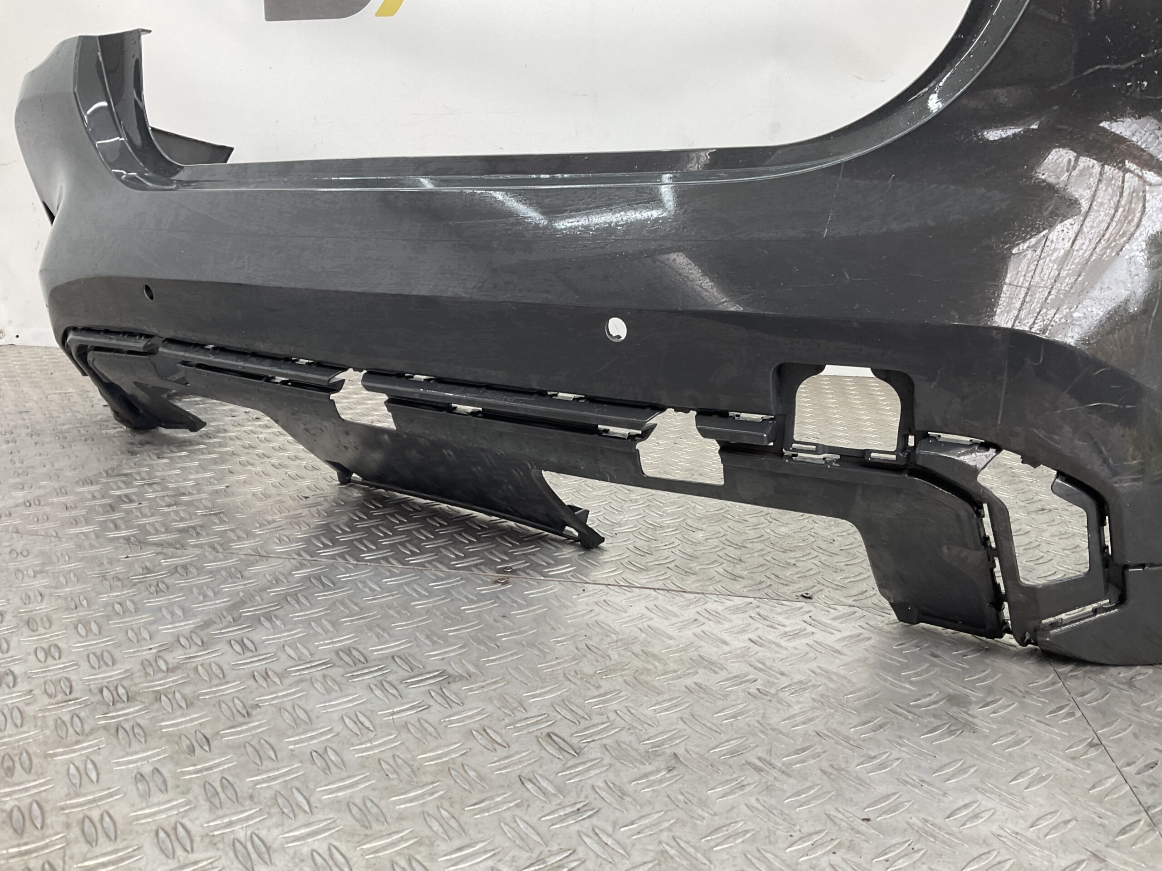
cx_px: 581
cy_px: 436
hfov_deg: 61.7
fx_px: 973
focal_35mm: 29
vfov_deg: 48.2
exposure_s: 1/120
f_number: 1.8
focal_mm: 3
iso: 32
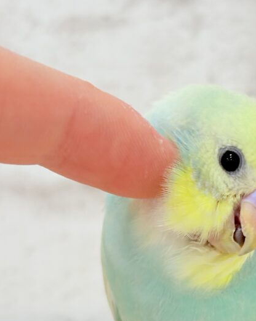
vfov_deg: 16.4
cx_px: 280
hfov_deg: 12.9
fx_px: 1109
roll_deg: +2.4
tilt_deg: -5.2
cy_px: 207
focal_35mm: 117
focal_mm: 5.96
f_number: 1.6
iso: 32
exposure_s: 1/50
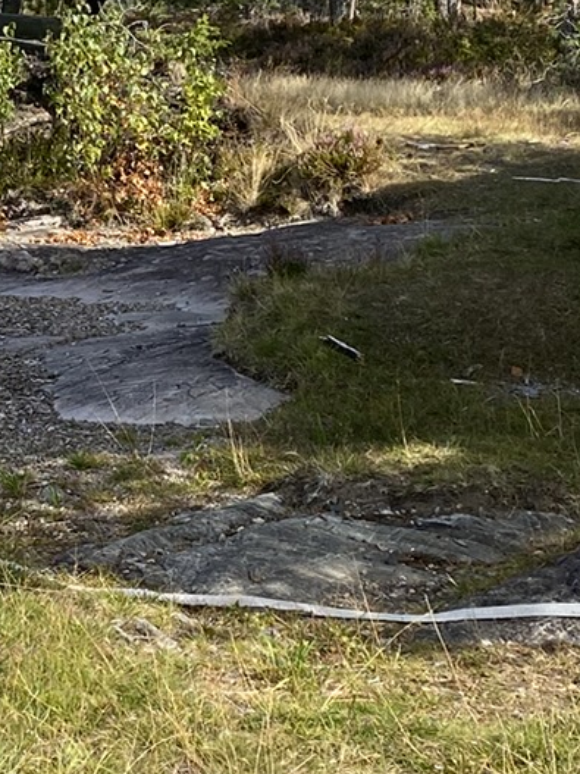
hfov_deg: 14.4
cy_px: 366
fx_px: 2257
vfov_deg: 19.5
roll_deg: -3.8
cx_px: -21
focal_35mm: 101
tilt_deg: -8.8
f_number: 1.8
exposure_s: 1/1838
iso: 32
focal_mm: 4.25
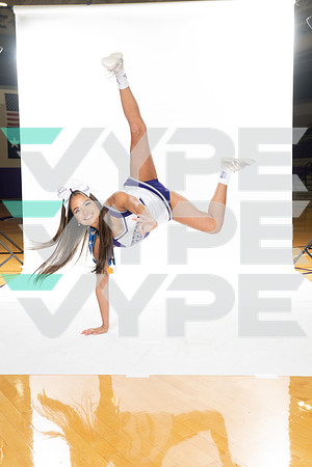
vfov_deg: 48.5
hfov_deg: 33.4
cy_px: 234
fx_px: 520
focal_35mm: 40
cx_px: 156
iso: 800
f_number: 7.1
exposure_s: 1/320
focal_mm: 40
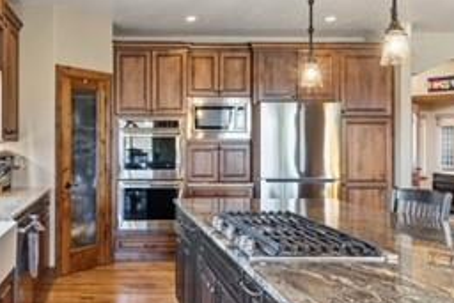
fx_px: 442
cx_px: 110
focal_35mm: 35
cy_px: 138
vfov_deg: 37.9
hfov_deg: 51.9
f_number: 8
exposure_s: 1/3
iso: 400
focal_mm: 14
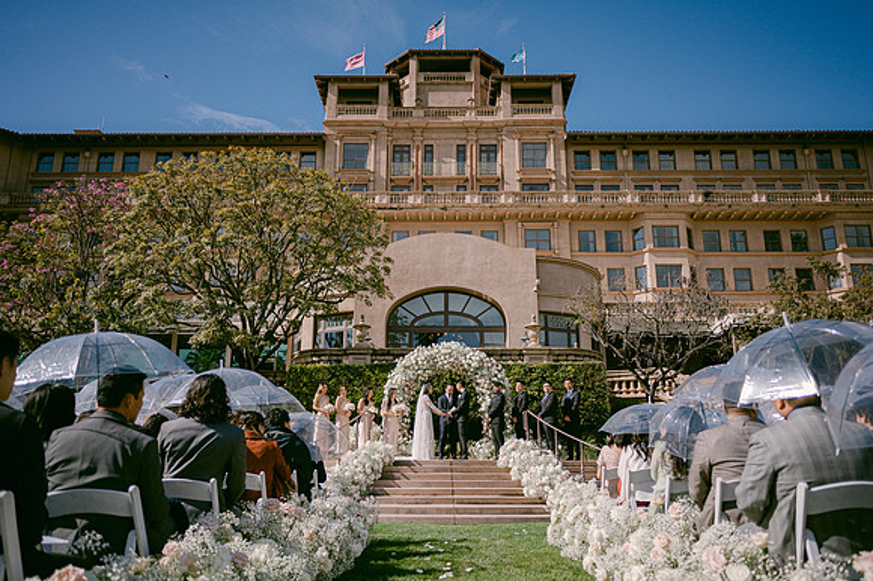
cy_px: 290
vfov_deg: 46.4
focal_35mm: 28
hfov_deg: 65.5
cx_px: 436
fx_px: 679
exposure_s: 1/3200
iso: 100
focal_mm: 28
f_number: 2.8
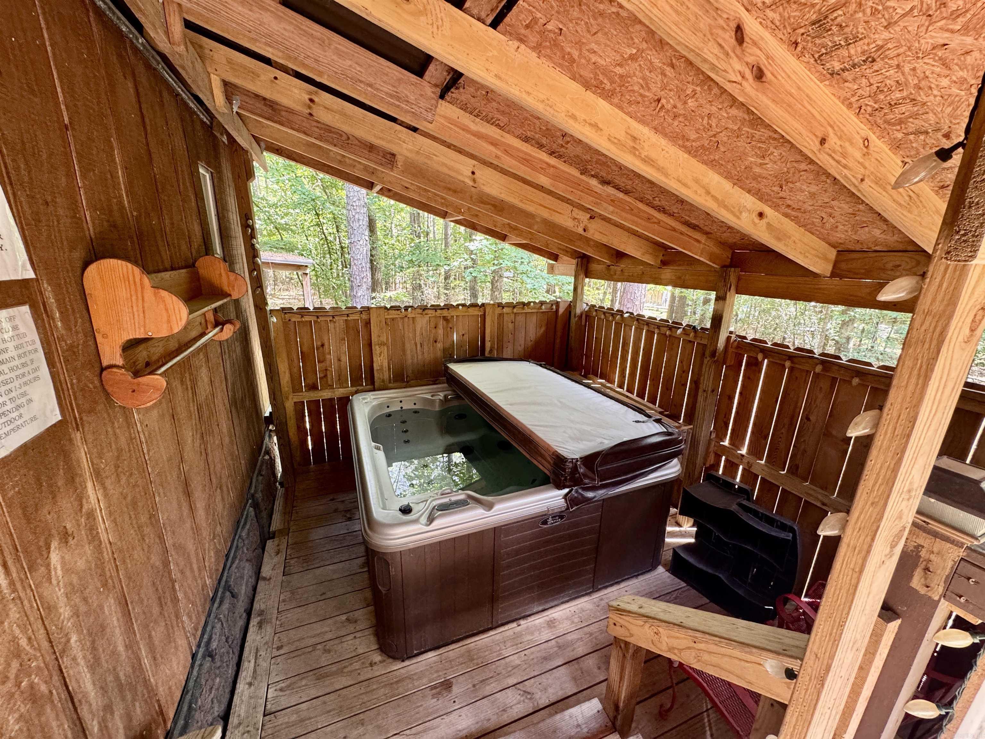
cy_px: 370
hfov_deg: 102.1
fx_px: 398
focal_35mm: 14
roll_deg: -1.3
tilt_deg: -17.4
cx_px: 492
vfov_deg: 85.7
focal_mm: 2.22
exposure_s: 1/65
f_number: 2.2
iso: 320
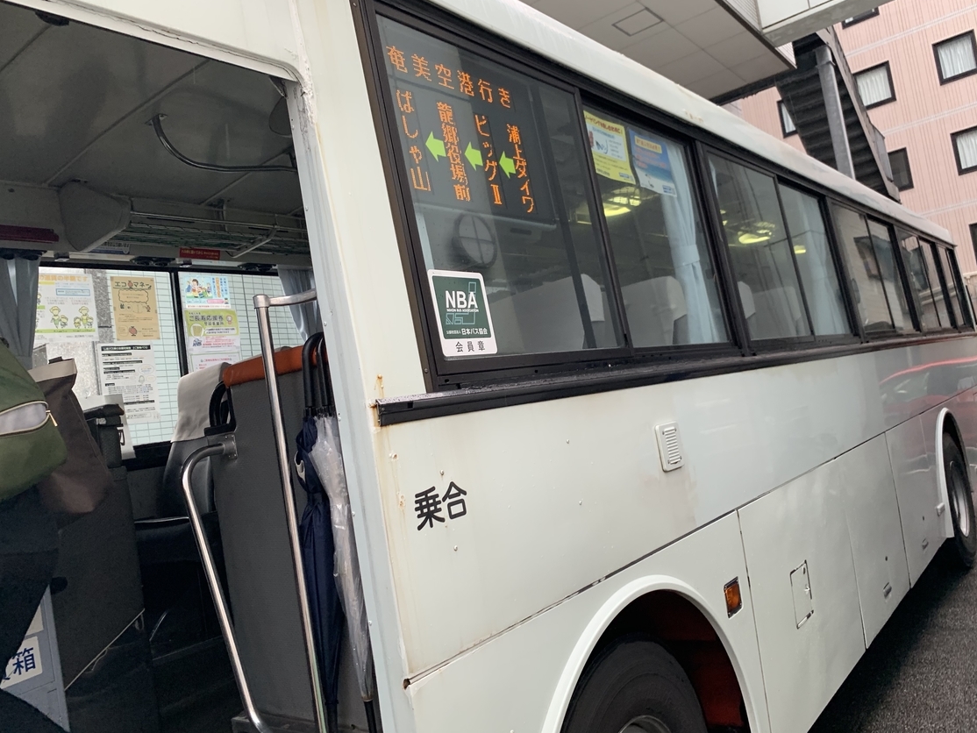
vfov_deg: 49.8
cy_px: 367
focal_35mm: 28
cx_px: 509
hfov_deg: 63.4
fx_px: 790
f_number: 1.8
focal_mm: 4.25
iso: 80
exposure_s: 1/121
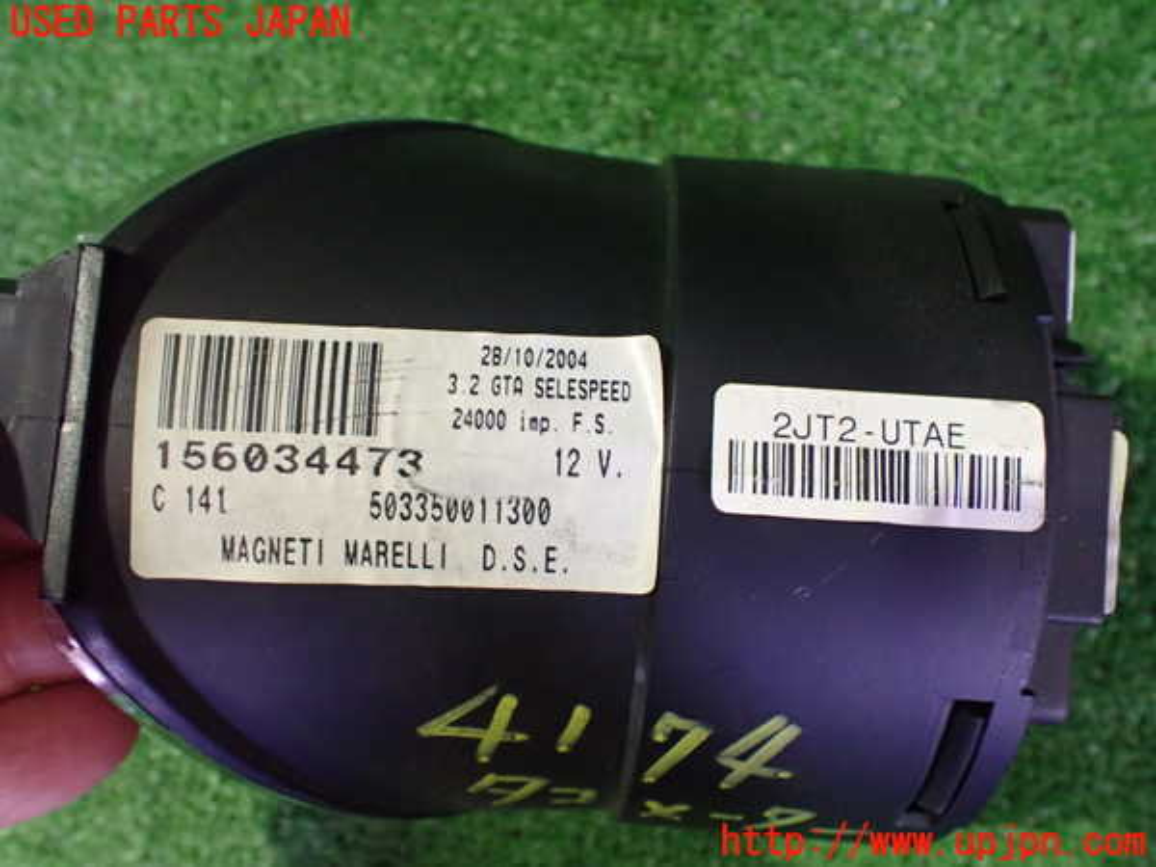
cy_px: 434
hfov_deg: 60.0
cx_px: 578
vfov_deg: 46.8
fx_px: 1002
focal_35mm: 30
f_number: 2.3
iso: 800
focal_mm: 5.4
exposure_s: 1/30
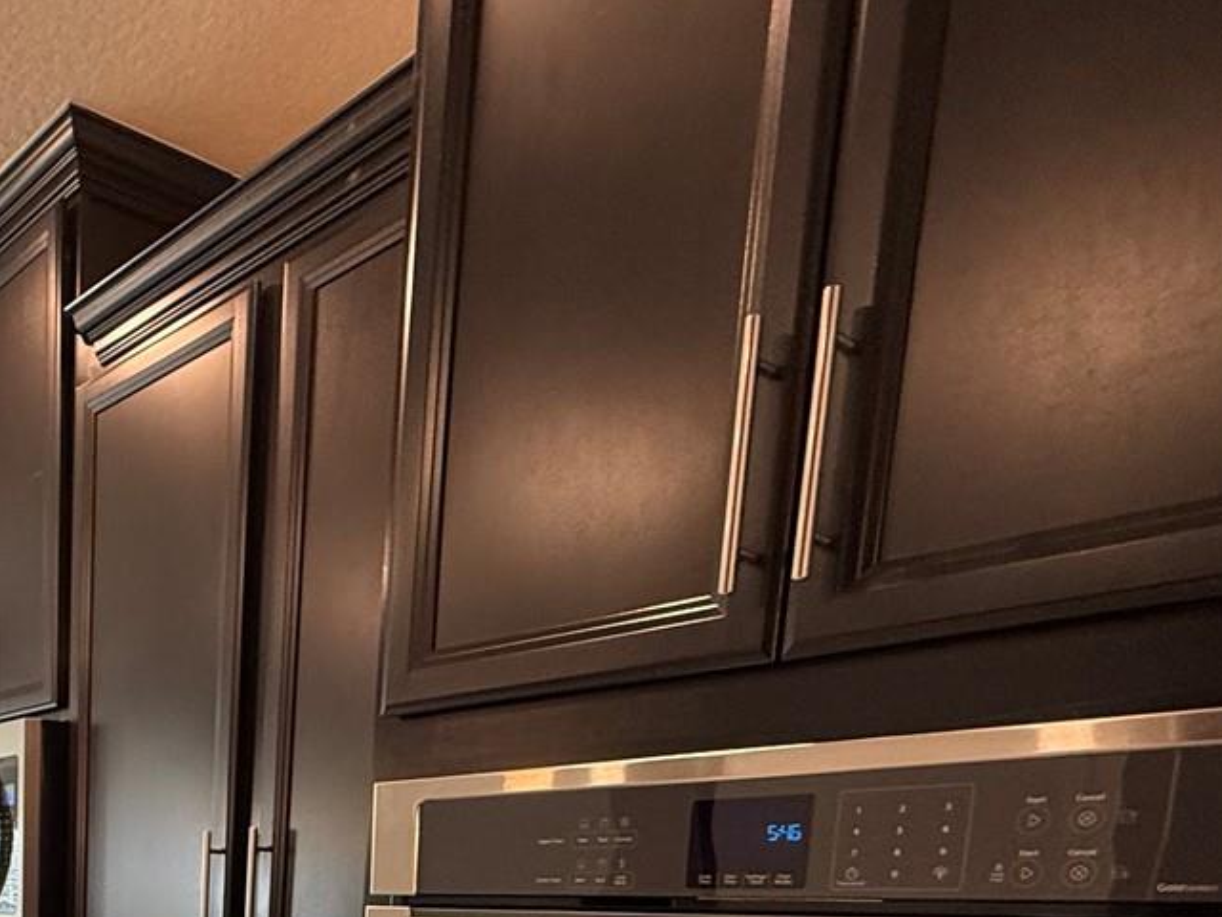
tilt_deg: -11.3
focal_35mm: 35
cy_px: 1112
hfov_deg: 46.6
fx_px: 1236
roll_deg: -1.9
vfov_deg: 33.0
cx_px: 88
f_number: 2.2
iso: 200
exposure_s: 1/60
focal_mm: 2.22
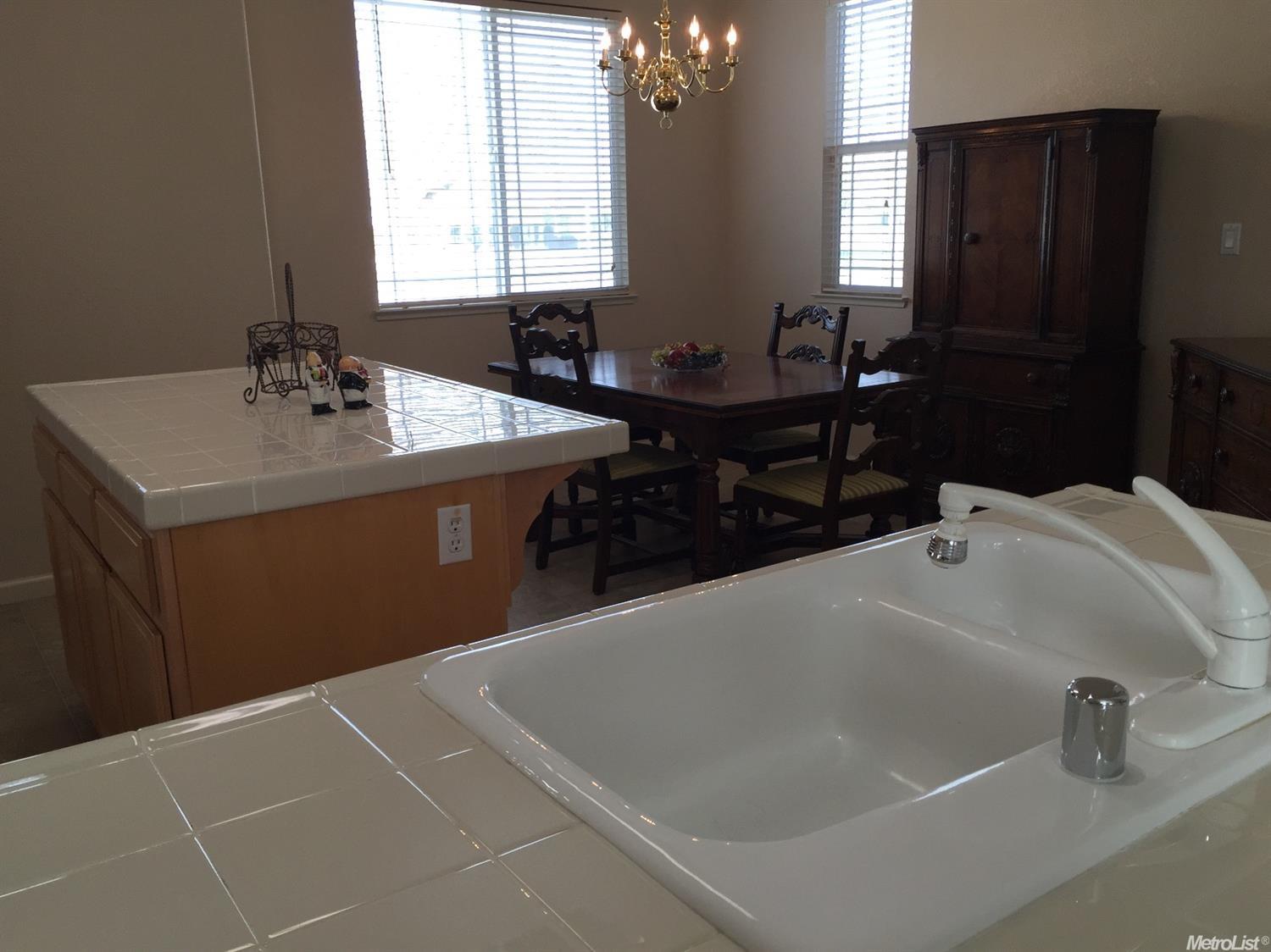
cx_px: 636
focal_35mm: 29
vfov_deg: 48.2
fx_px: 1064
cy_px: 476
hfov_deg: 61.7
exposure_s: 1/120
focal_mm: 4.15
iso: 50
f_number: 2.2
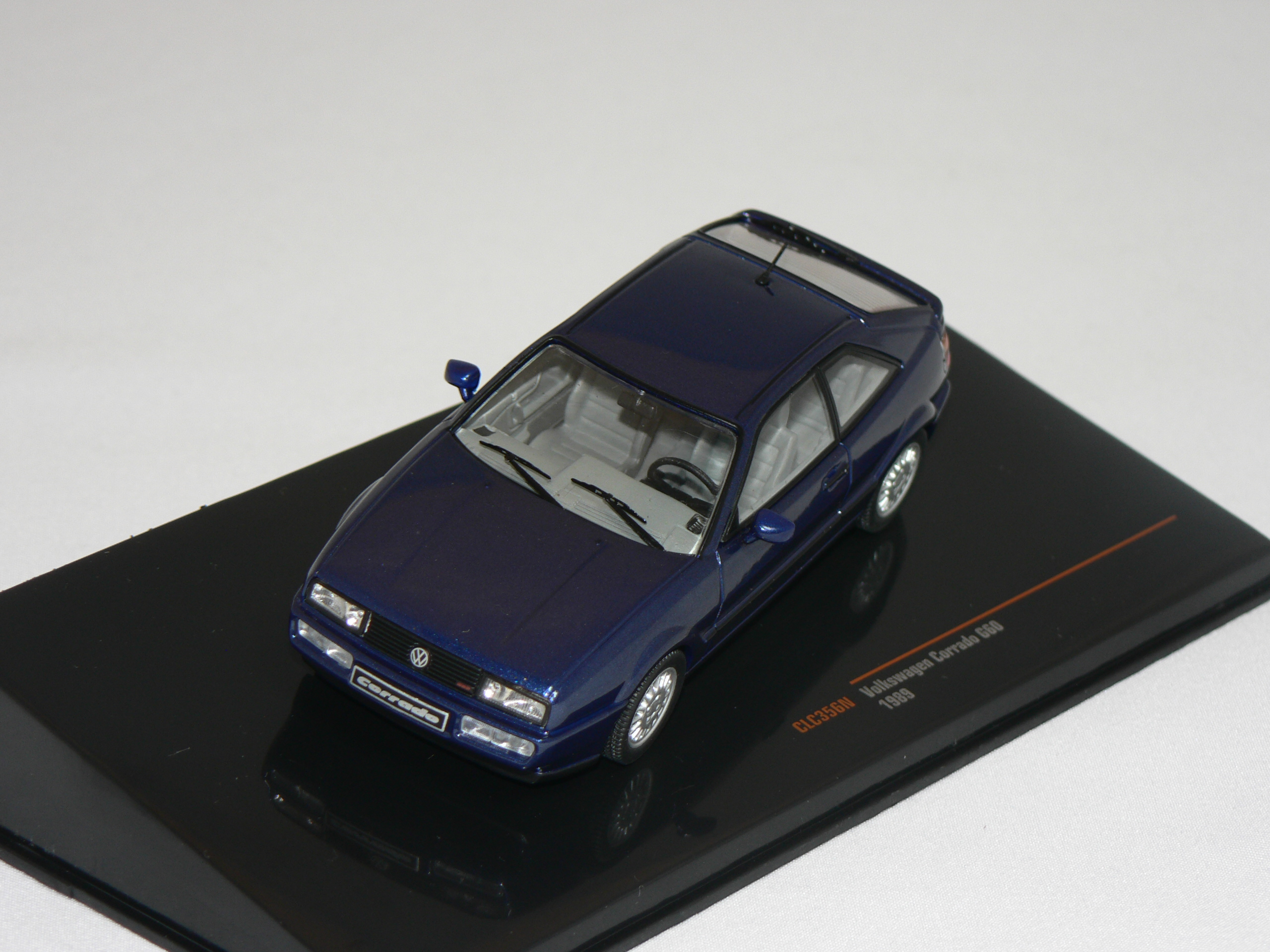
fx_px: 4549
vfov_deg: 12.0
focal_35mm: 124
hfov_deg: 15.9
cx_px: 635
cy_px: 476
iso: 80
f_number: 3.2
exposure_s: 1/60
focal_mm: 20.7
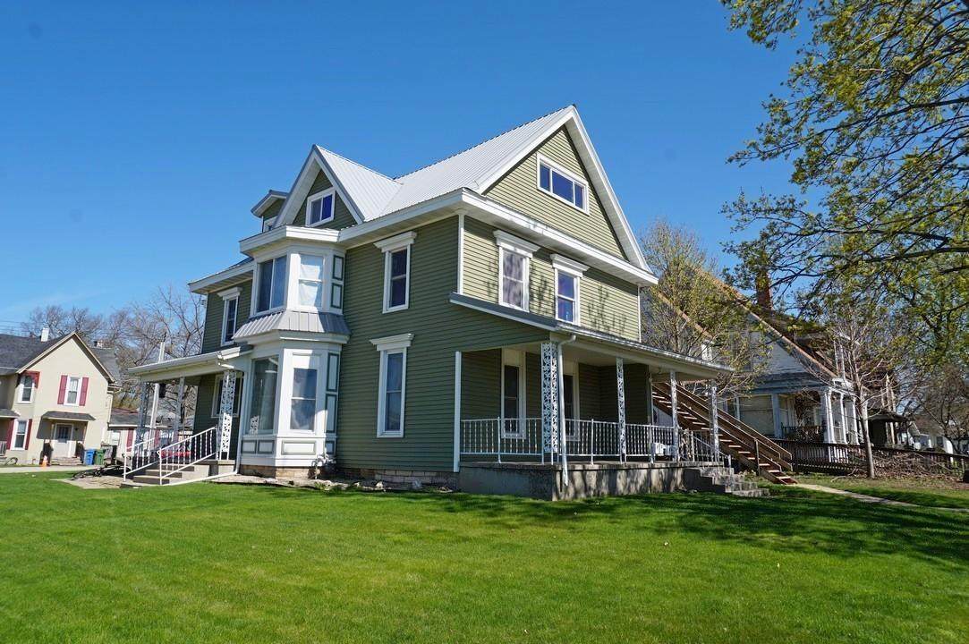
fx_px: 645
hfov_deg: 73.8
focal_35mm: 24
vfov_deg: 53.0
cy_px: 322
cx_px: 484
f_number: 11
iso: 100
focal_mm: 16
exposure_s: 1/125
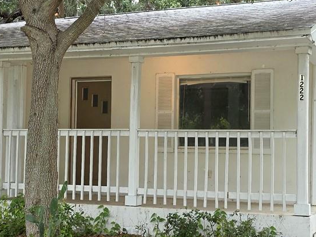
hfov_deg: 28.9
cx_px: 123
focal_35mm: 67
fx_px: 612
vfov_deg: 21.9
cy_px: 130
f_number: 1.4
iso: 50
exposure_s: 1/60
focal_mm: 6.5
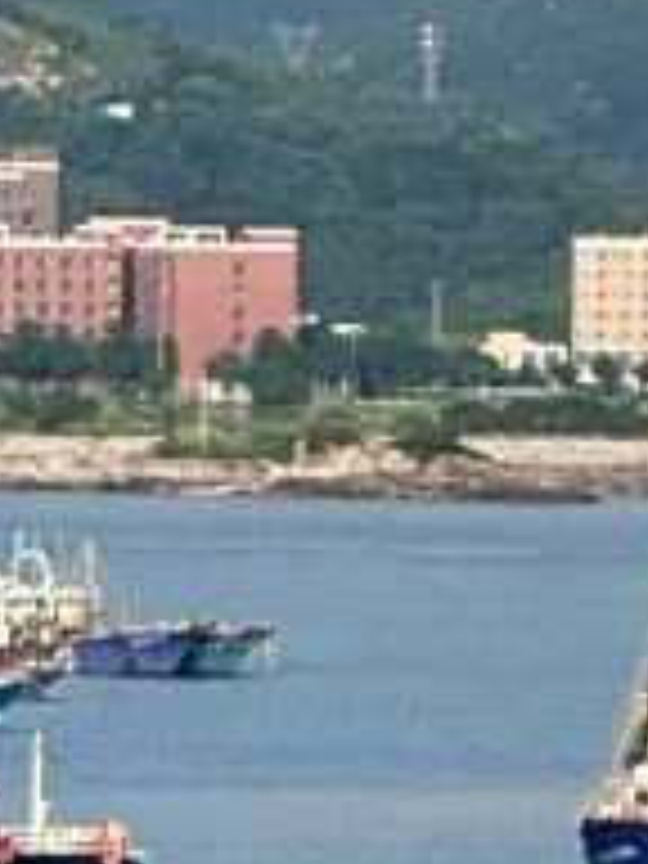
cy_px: 585
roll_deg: -0.6
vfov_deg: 2.2
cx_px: 1746
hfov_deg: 1.6
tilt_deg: -1.0
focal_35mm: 900
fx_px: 22464
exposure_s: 1/860
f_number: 2.8
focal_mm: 15.66
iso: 50
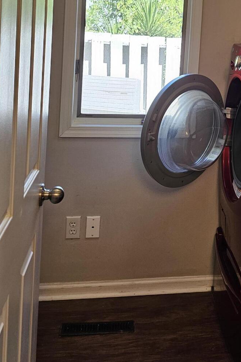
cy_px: 44
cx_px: 241
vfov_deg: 38.6
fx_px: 482
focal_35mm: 48
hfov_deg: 26.5
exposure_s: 1/120
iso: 200
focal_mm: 6.3
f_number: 1.7
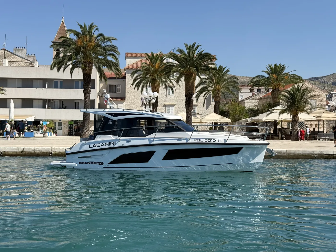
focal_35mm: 48
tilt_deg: +1.5
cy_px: 126
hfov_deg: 39.7
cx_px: 168
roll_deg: -1.6
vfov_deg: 30.3
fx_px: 466
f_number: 1.78
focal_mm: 6.76
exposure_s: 1/6024
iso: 64
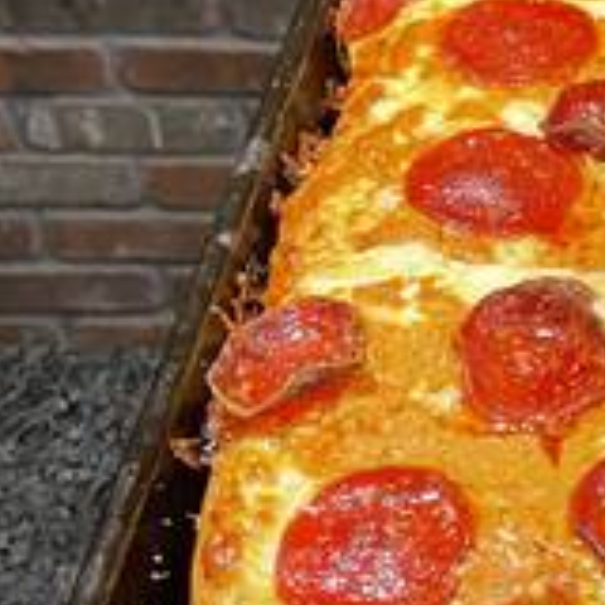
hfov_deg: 15.4
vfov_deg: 16.3
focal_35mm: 105
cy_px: 21
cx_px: 877
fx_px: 2076
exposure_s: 1/60
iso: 100
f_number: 1.6
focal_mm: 4.2
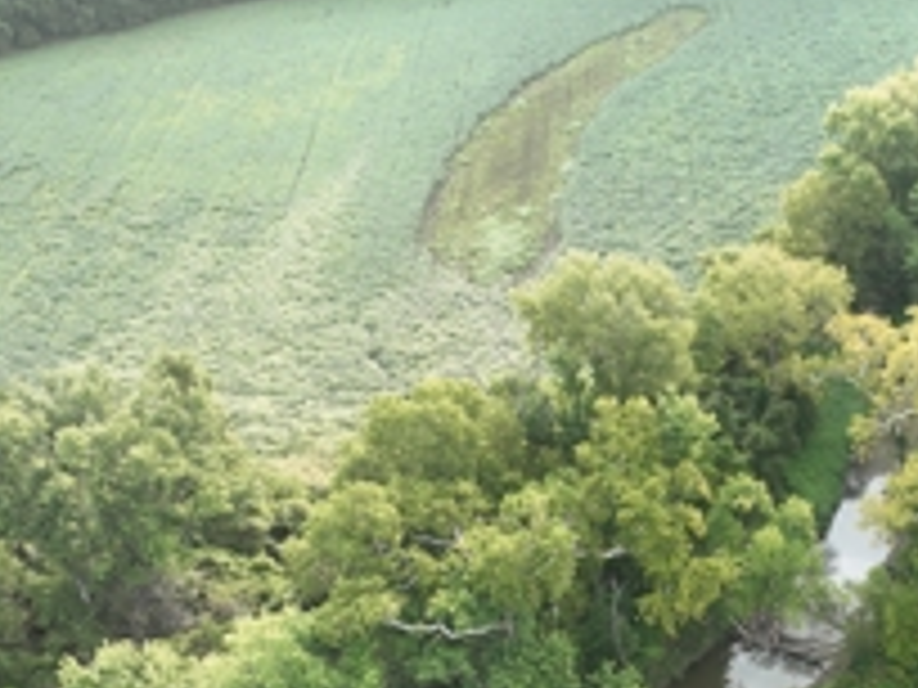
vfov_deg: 29.2
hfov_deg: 38.4
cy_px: 657
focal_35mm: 47
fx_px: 1246
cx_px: 778
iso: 100
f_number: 2.8
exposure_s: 1/40
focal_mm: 12.29
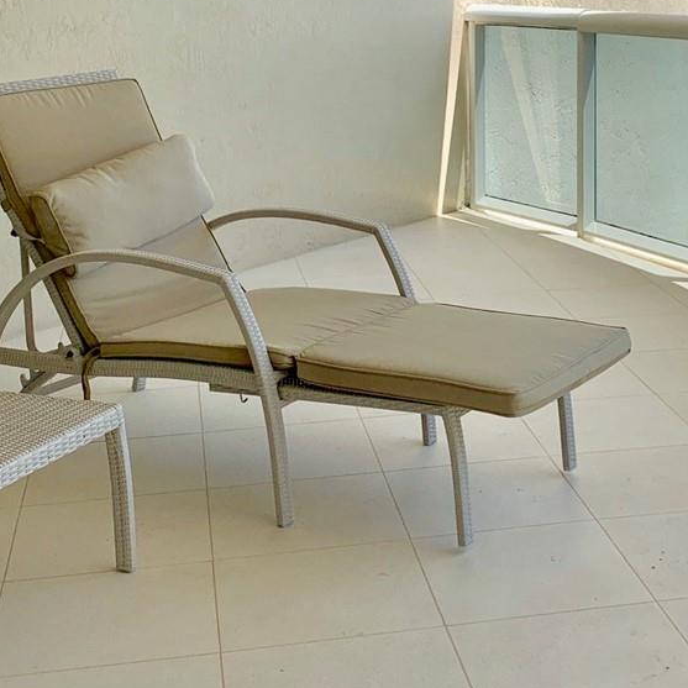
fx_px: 1484
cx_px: 492
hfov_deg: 25.9
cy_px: 189
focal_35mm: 66
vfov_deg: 25.8
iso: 25
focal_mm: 4.25
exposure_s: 1/1634
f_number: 1.8
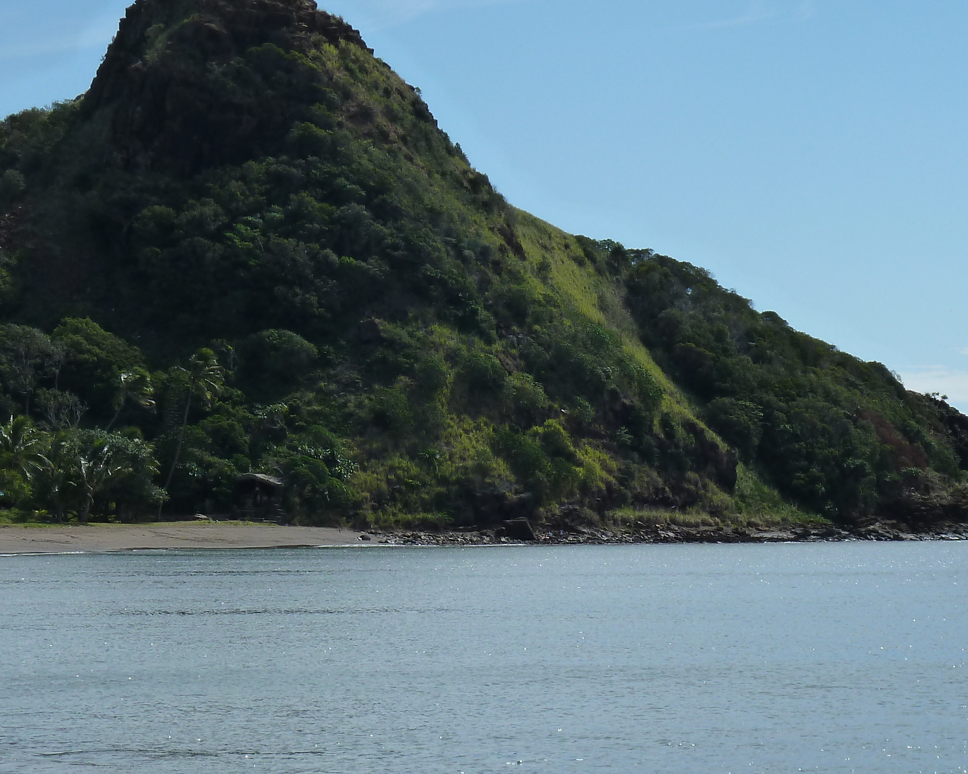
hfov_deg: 10.6
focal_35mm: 182
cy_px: 350
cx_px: 497
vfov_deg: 8.5
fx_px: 5214
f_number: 5.6
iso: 125
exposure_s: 1/500
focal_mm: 18.2
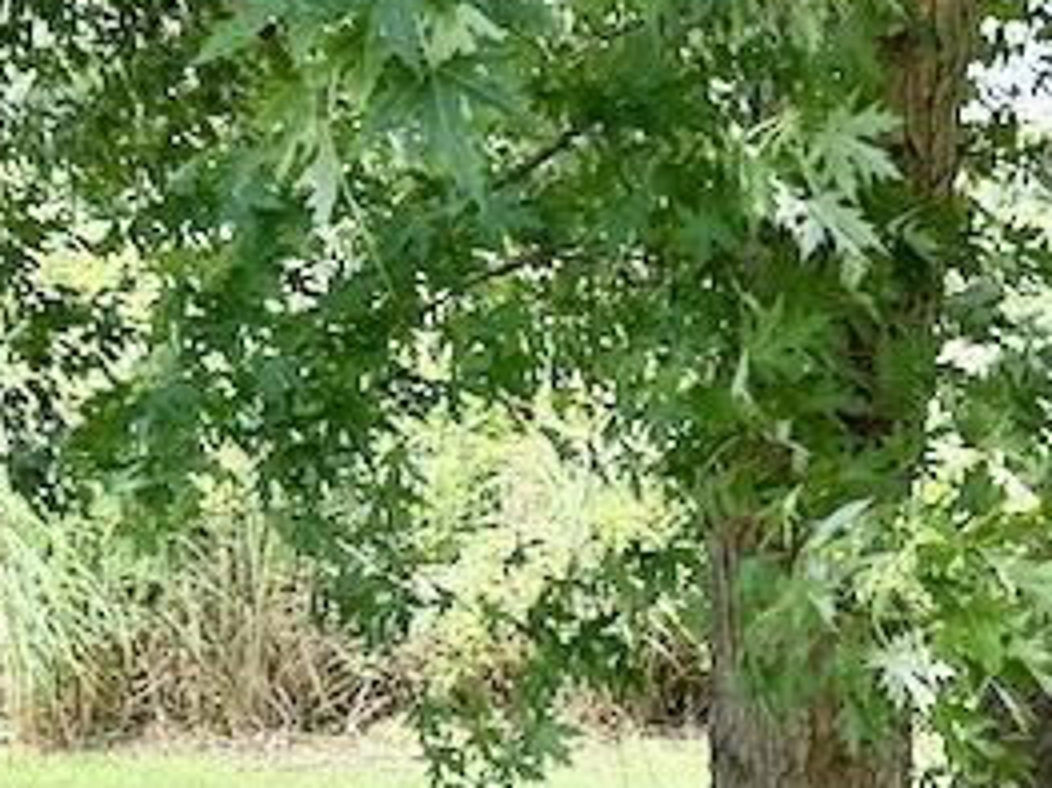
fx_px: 3554
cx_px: 1320
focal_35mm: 117
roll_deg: -0.9
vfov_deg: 12.6
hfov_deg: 16.1
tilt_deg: -1.2
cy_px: 548
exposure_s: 1/607
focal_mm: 6.76
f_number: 1.78
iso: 100
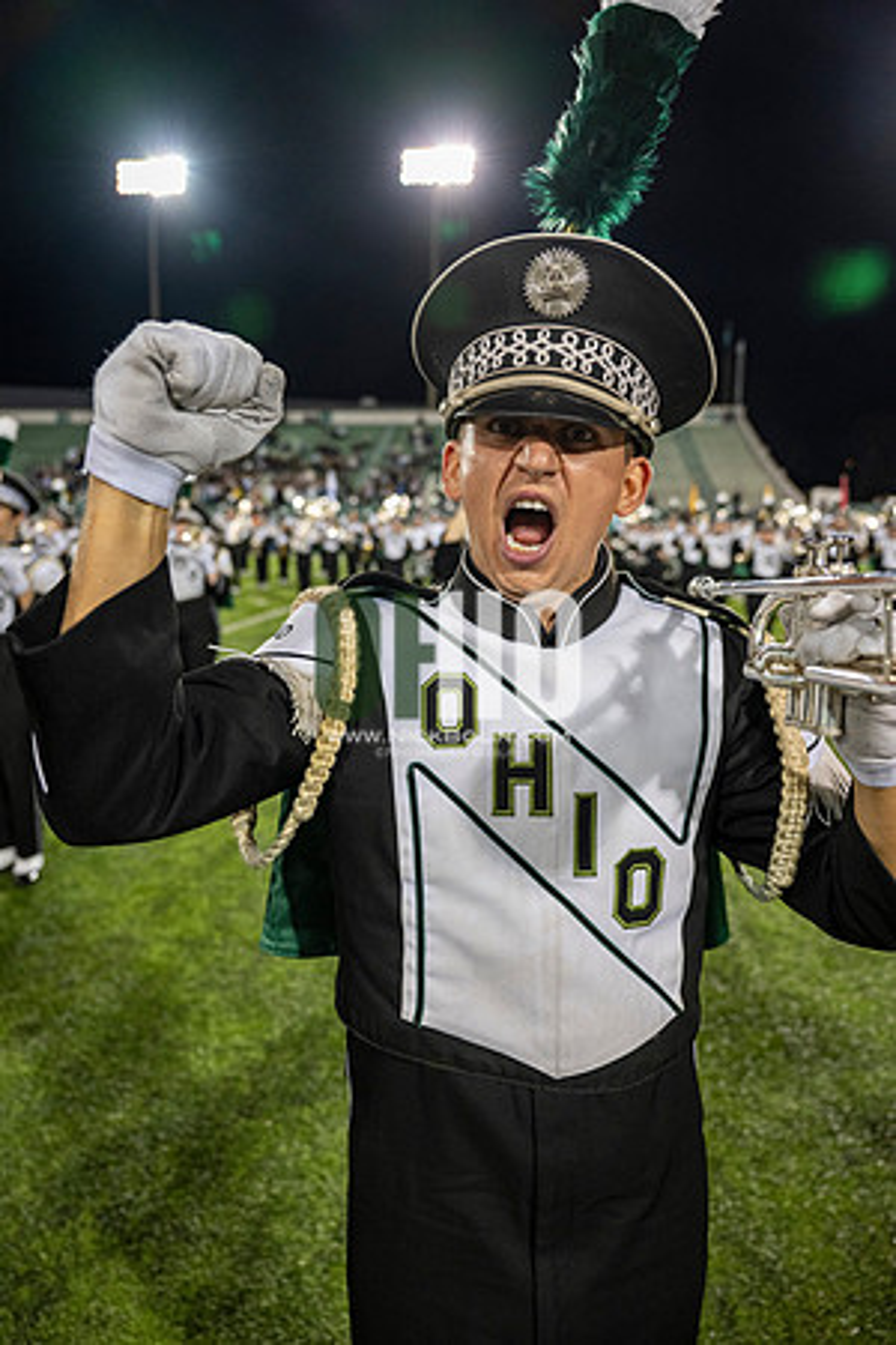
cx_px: 448
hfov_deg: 49.6
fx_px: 971
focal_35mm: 26
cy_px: 672
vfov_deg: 69.4
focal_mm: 26
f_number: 3.2
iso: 1250
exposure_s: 1/500
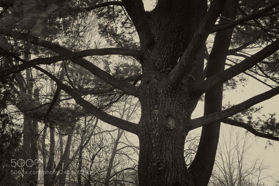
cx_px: 140
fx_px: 411
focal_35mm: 53
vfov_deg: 25.5
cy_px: 93
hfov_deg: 37.5
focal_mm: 35
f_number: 4
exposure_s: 1/60
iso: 320
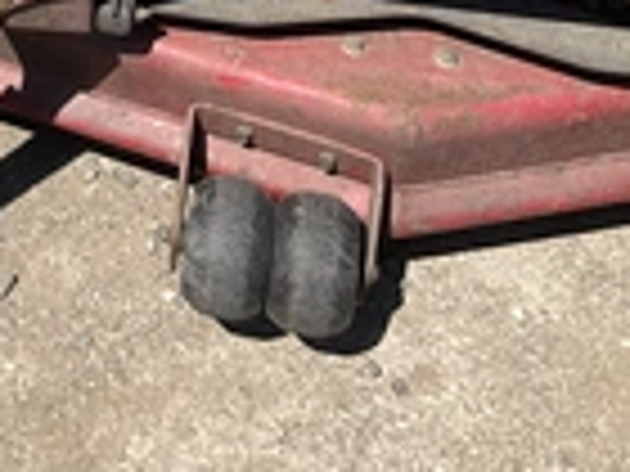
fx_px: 1511
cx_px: -90
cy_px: -130
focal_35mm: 83
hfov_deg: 22.1
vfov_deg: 16.8
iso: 25
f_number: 1.8
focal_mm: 3
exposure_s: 1/1786
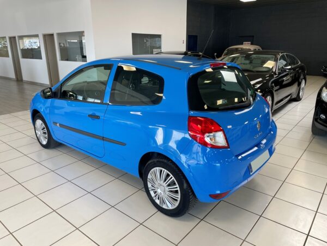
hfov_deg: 67.3
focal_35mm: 26
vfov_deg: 53.1
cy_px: 123
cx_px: 164
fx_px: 246
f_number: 1.6
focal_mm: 4.2
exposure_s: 1/121
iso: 50
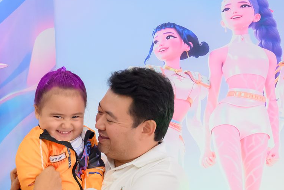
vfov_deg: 19.0
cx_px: 59
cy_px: 188
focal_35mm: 70
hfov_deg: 28.2
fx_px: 553
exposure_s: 1/160
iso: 2000
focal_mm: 27.5
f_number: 4
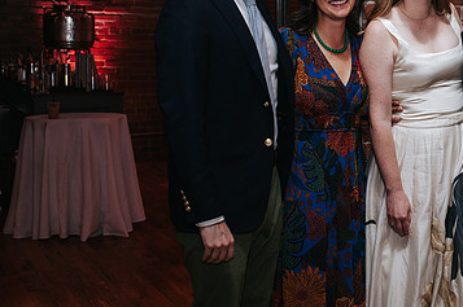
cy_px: 116
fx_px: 848
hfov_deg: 29.6
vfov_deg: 20.5
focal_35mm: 66
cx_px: 389
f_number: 4
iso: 800
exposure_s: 1/200
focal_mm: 35
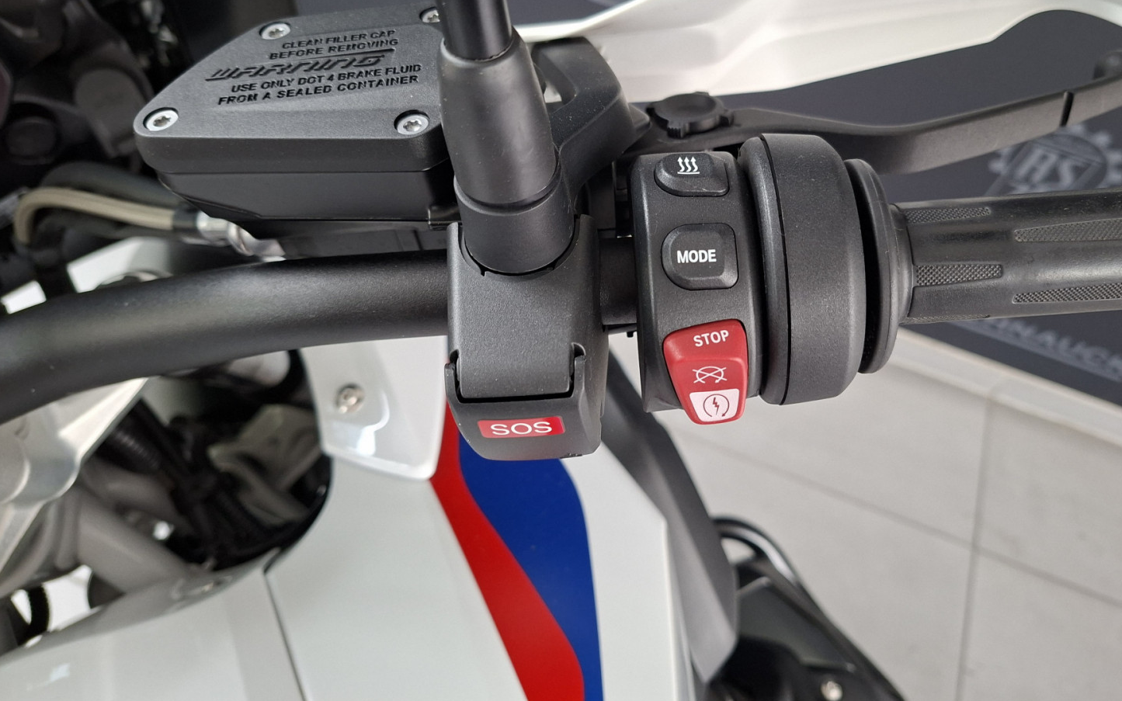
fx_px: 826
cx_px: 617
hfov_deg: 68.2
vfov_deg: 45.4
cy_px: 245
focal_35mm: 27
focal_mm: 5.54
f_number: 1.8
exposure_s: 1/50
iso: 200
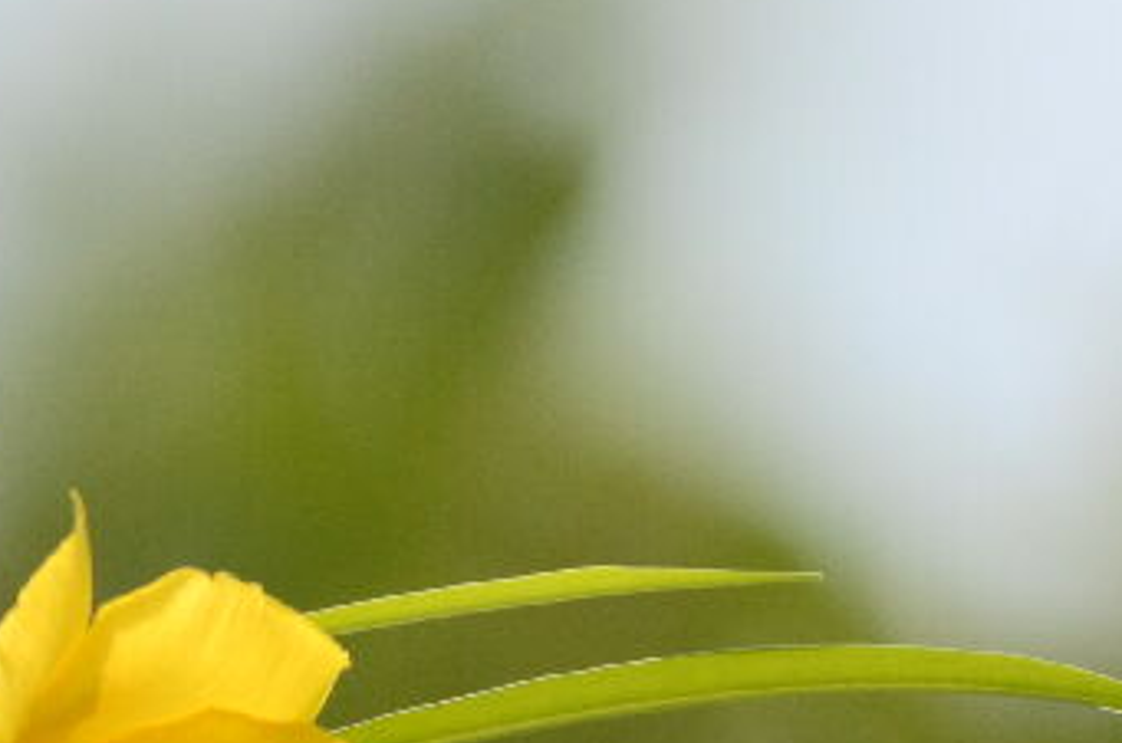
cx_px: -115
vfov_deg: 0.7
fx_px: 59043
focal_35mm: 1898
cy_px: 968
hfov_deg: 1.1
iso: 500
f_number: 8
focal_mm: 400
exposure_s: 1/2500
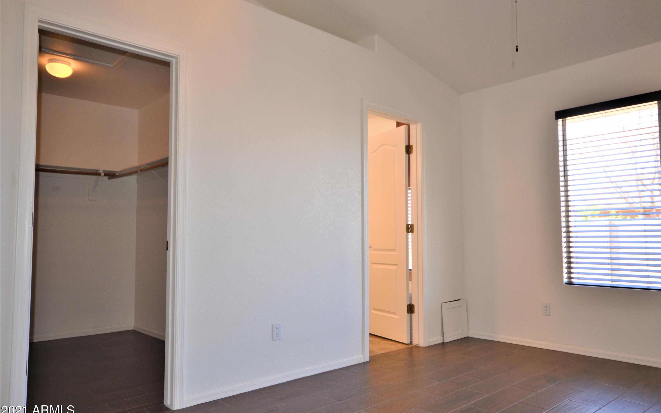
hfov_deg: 69.3
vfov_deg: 46.8
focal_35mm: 27
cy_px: 206
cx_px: 338
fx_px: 478
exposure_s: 1/80
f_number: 5.3
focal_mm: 17
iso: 400
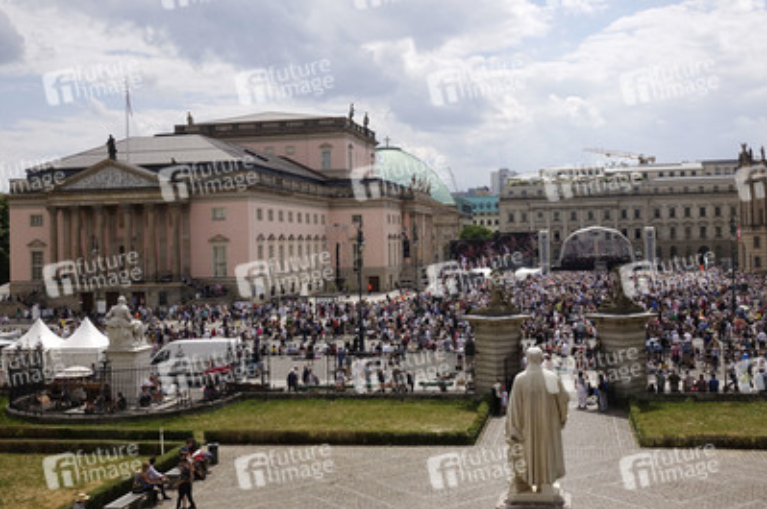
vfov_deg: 31.1
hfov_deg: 45.4
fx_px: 915
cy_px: 227
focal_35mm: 43
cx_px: 426
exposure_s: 1/500
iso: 100
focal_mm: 13.94
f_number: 8
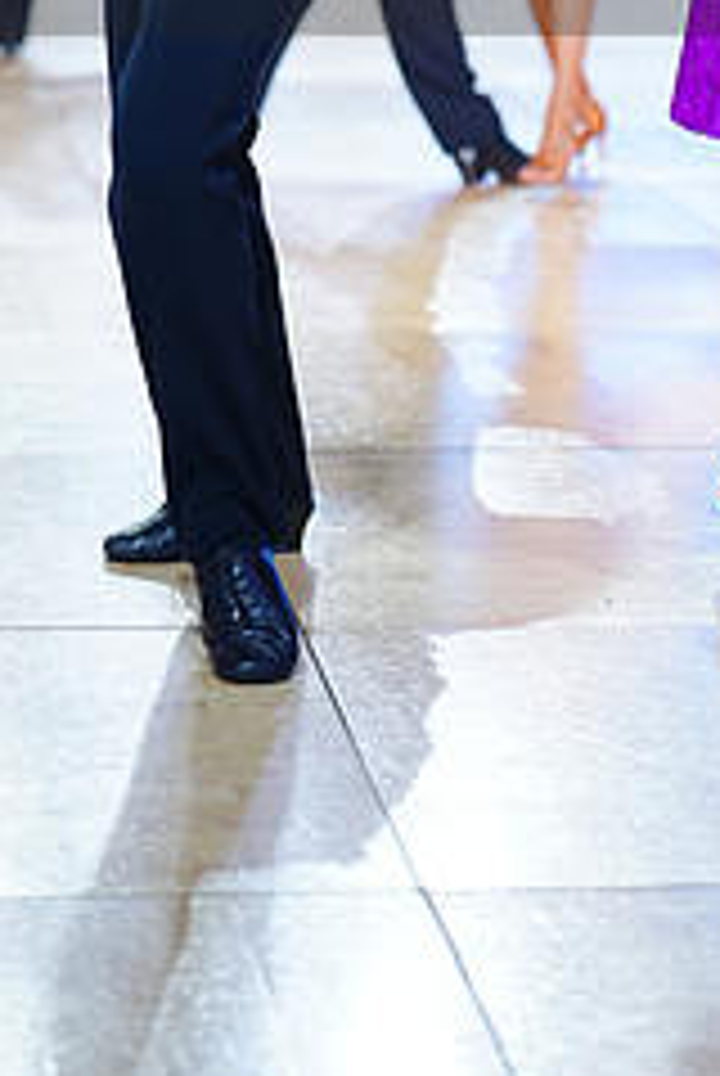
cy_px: -113
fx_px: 4786
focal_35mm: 160
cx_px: 569
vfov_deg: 12.6
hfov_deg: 8.6
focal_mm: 66
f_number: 2
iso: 320
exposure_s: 1/320
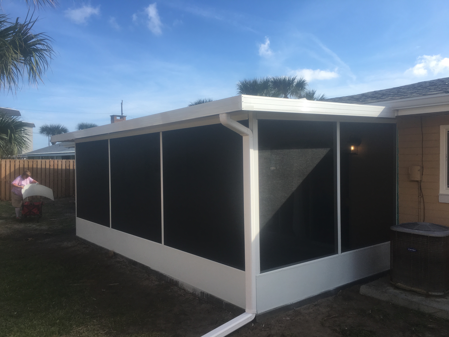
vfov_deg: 48.2
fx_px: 376
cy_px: 168
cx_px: 224
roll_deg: +0.8
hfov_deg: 61.7
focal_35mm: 29
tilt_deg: +1.6
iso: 25
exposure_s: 1/1054
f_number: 2.2
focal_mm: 4.15
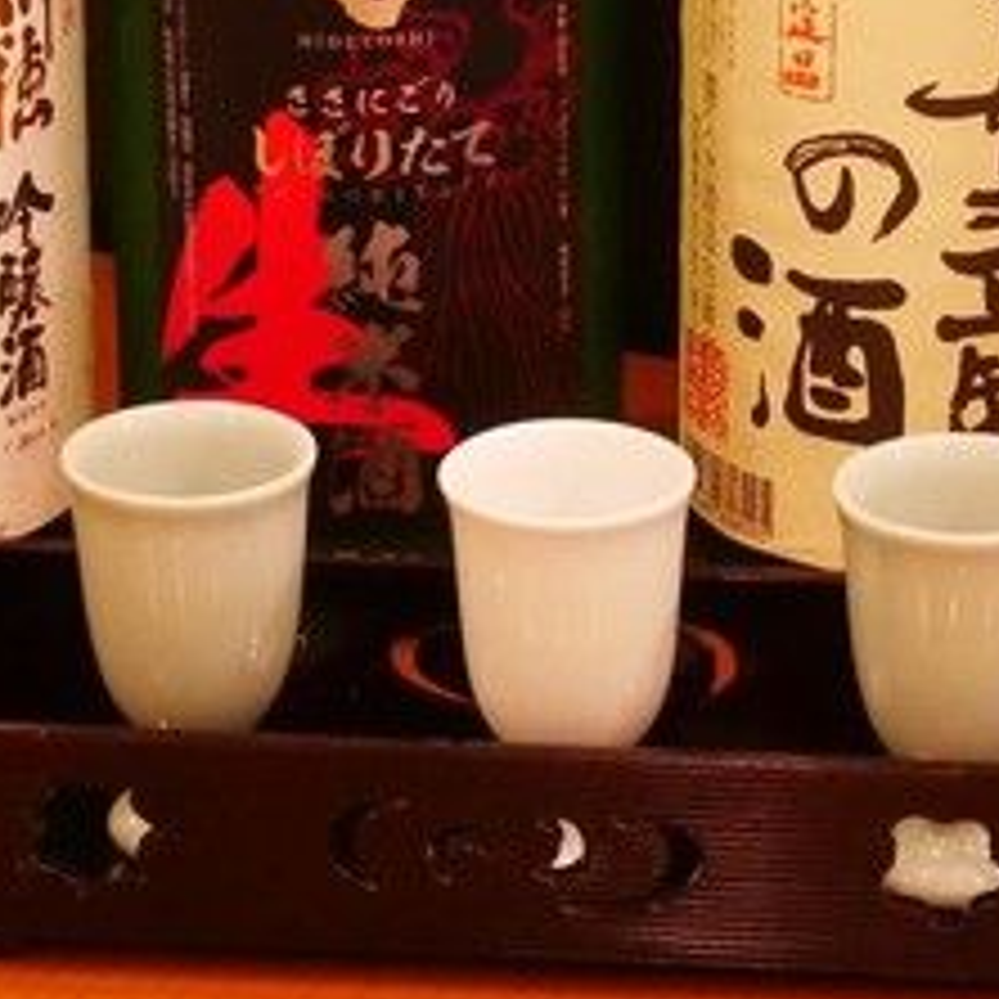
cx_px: 650
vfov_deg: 9.5
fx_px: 5942
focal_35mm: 182
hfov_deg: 9.6
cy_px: -252
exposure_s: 1/30
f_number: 5.5
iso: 3200
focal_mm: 28
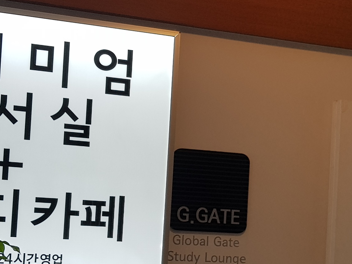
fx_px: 936
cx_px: 298
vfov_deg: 16.0
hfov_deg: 21.0
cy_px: 190
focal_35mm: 92
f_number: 1.7
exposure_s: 1/124
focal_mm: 4.3
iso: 40
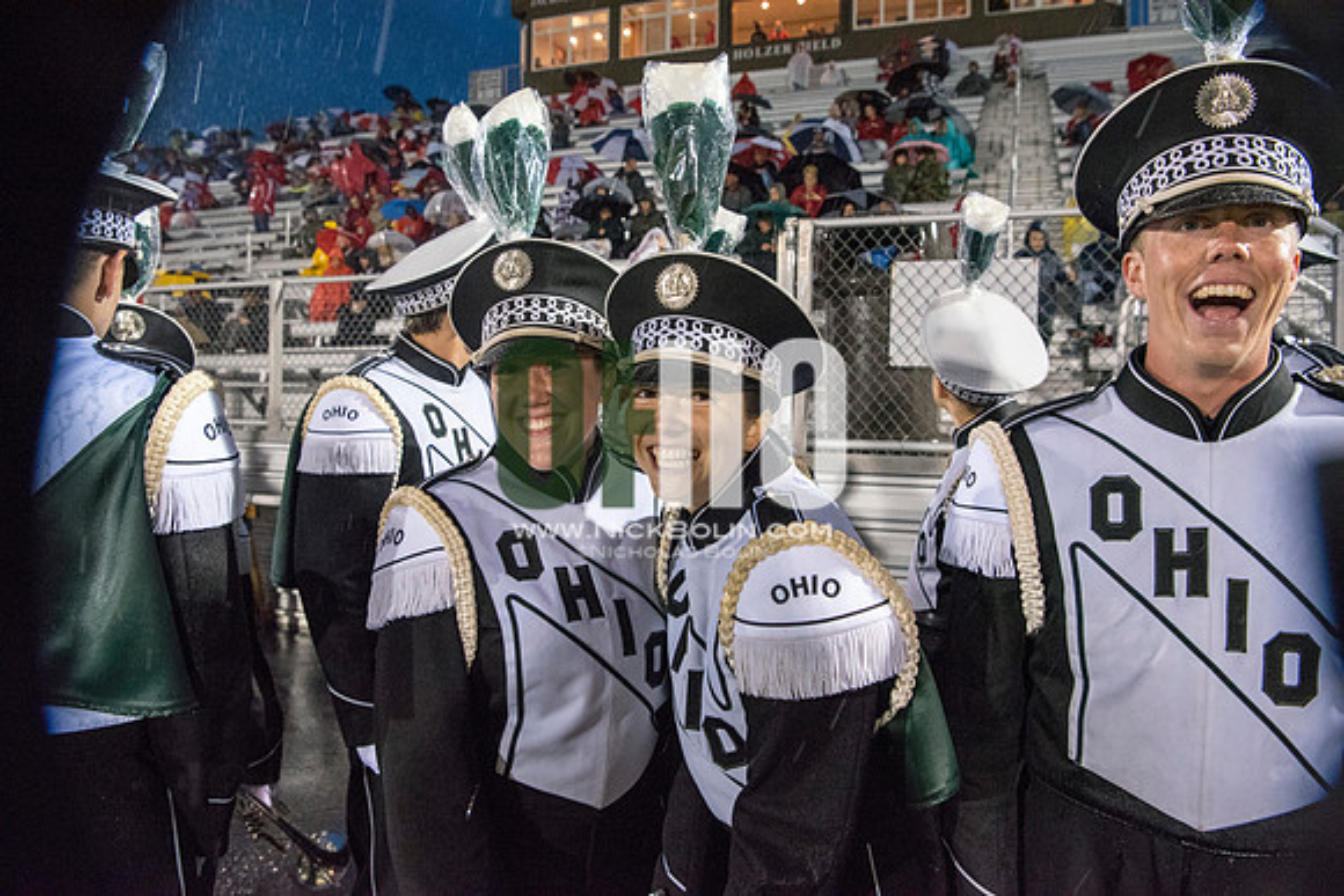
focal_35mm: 24
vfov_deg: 53.2
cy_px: 448
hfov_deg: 73.7
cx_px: 672
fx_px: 896
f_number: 5.6
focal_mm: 24
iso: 5000
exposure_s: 1/200
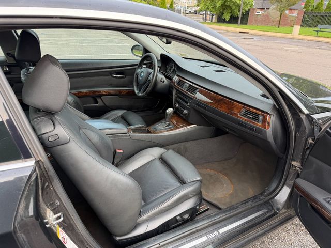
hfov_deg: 71.6
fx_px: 229
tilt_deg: -26.2
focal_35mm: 24
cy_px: 124
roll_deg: -2.1
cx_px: 166
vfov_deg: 56.8
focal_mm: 6.76
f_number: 1.78
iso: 80
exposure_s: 1/187
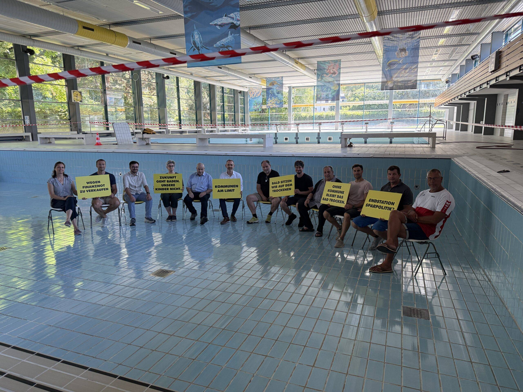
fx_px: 363
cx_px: 262
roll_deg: -0.3
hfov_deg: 71.6
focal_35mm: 24
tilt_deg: -11.0
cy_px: 196
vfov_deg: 56.8
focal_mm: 6.76
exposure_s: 1/153
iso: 200
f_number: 1.78
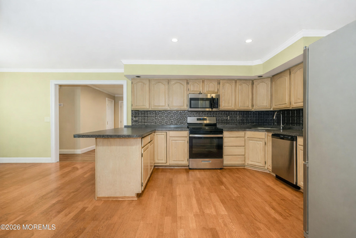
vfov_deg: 73.8
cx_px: 178
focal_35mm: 16
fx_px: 158
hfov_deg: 96.7
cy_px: 119
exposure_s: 1/15
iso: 64
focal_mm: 16
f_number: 4
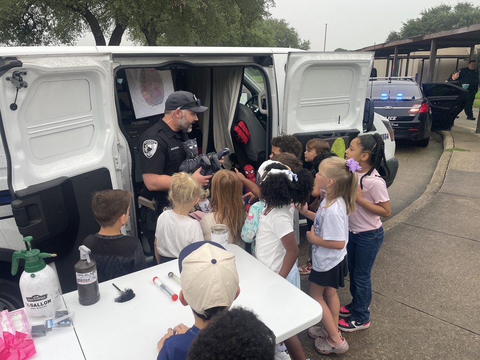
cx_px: 240
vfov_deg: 53.1
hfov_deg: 67.3
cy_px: 180
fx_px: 361
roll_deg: +3.4
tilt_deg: -19.2
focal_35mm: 26
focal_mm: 4.2
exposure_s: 1/211
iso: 32
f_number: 1.6
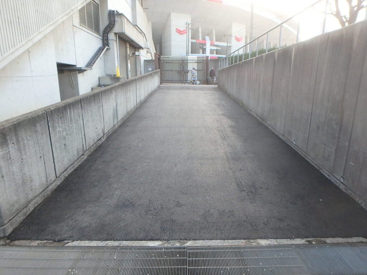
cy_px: 138
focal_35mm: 21
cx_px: 184
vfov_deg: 63.4
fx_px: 223
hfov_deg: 79.0
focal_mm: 3.7
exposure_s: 1/125
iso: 125
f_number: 3.5
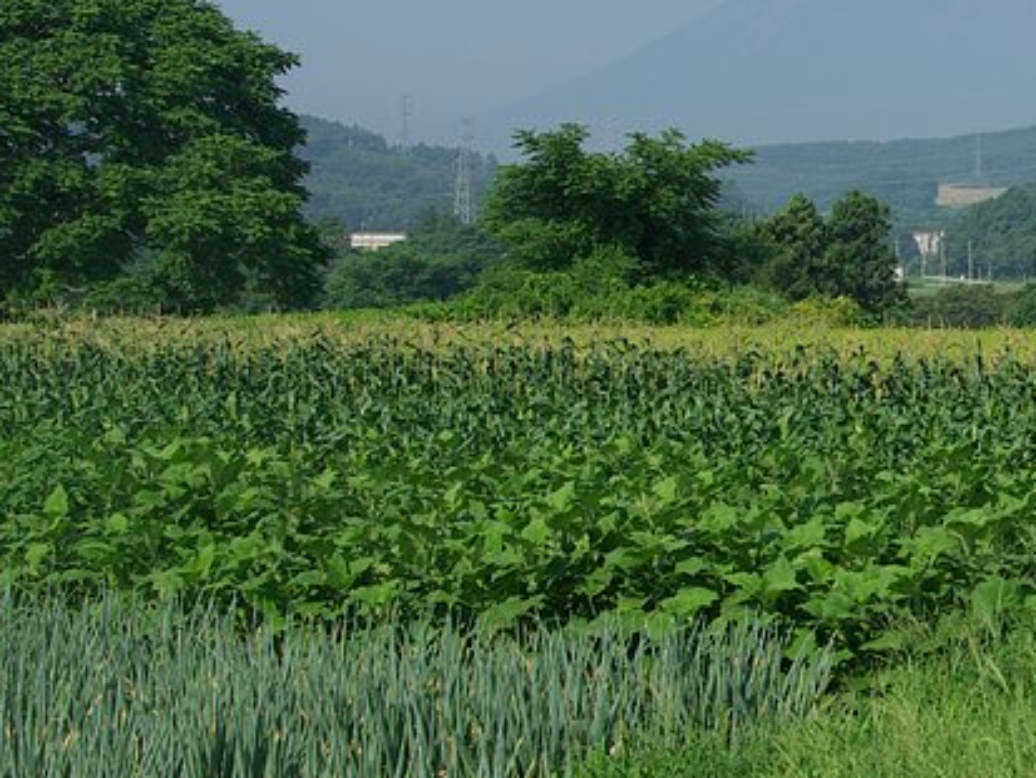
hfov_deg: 20.0
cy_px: 192
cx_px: 1169
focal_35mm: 93
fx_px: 2784
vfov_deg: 15.8
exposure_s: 1/90
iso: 100
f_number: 13
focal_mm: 26
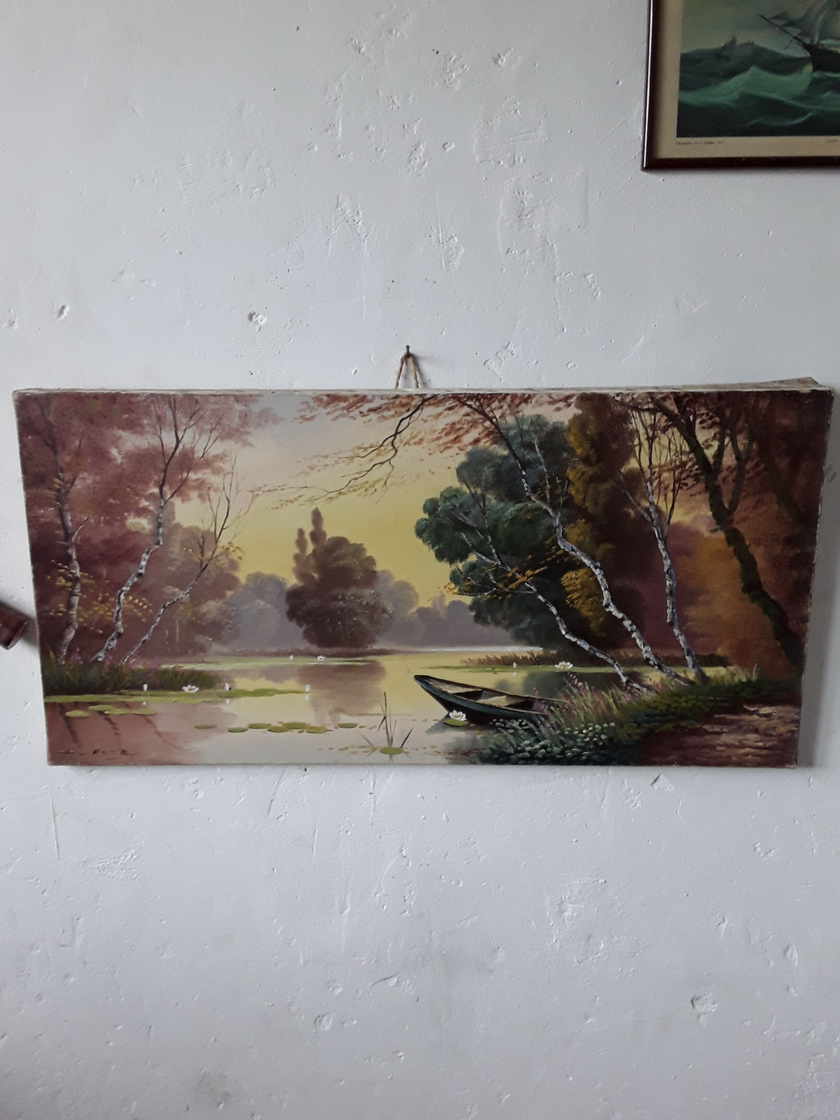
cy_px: 560
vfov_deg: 65.3
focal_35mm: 27
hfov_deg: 51.4
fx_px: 874
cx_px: 420
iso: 100
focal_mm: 2.91
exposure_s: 1/33
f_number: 1.9
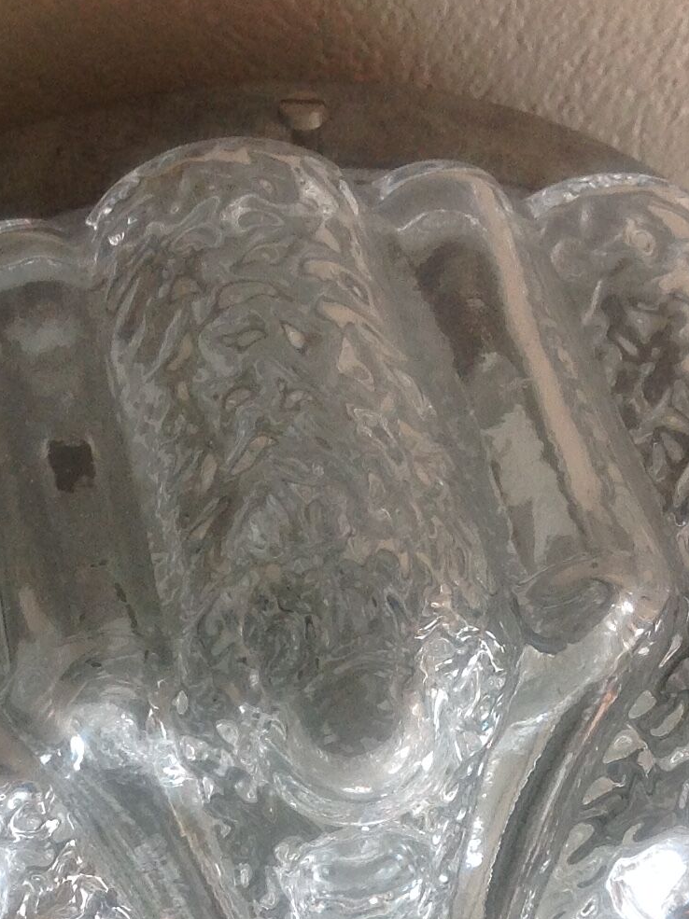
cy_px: 847
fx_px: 2443
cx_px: 219
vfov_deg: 20.8
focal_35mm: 92
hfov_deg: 16.0
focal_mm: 4.28
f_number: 2.4
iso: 80
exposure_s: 1/120
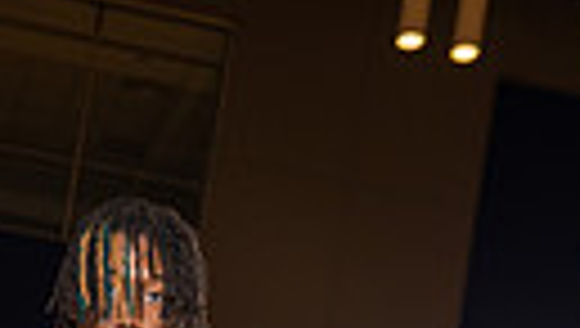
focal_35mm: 113
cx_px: -9
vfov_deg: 9.1
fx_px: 1740
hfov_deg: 18.4
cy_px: 903
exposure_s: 1/250
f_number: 4.5
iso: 400
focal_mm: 31
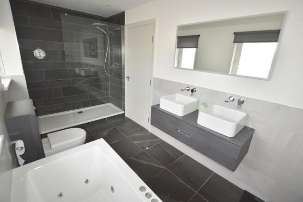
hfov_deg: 100.4
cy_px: 101
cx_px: 152
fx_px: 126
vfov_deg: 77.2
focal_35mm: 15
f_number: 4
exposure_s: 1/125
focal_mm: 10
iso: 200
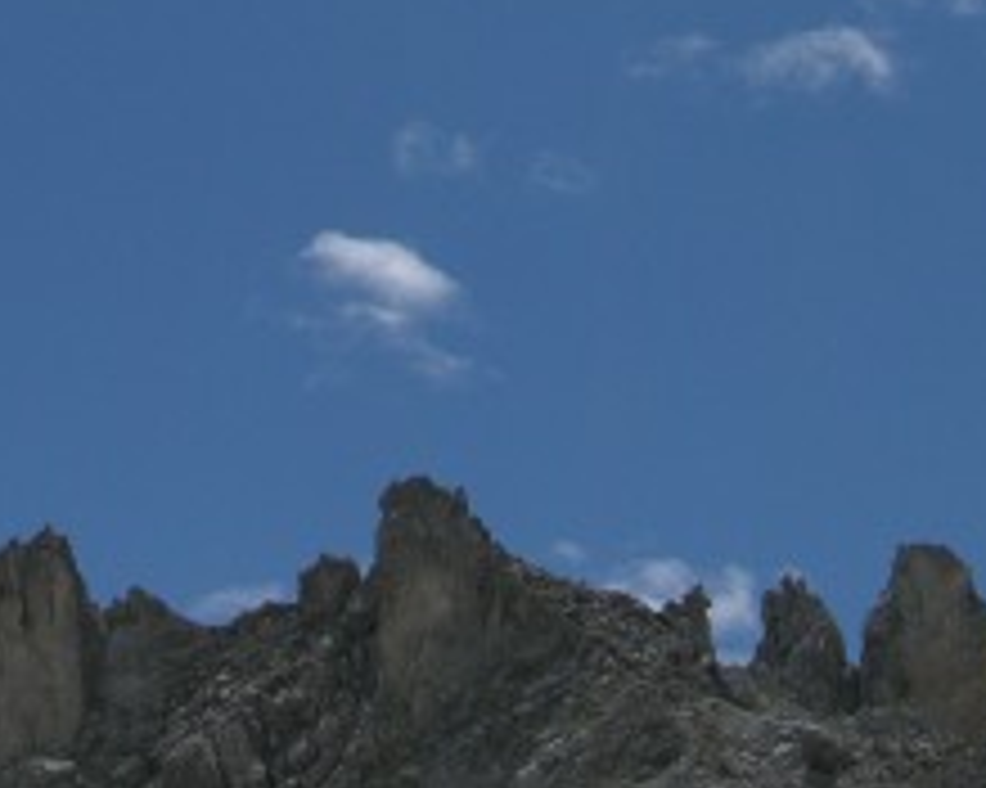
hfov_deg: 16.0
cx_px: 405
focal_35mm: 120
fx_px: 3500
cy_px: -275
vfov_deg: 12.4
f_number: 7.1
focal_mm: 8.9
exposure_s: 1/448
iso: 50
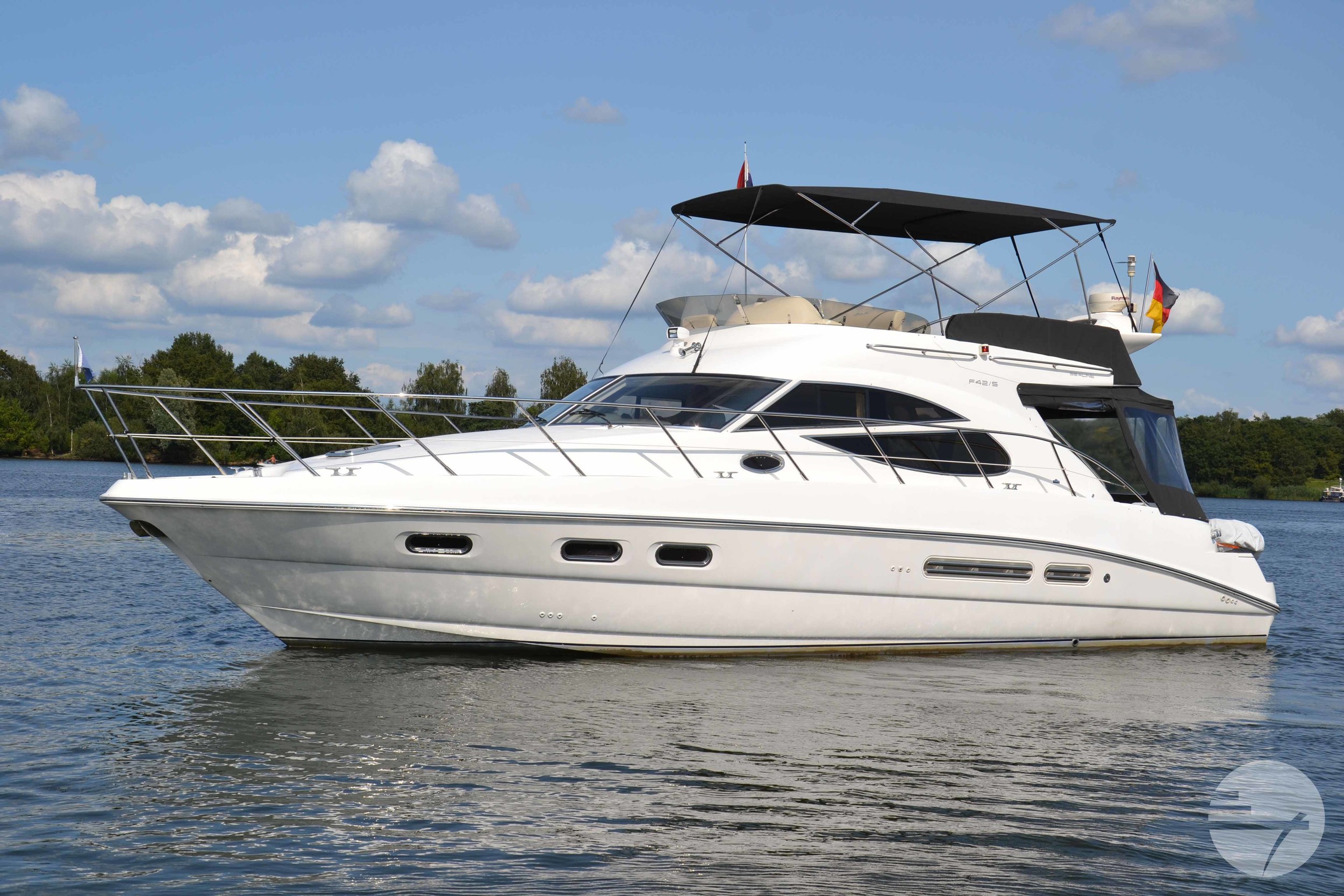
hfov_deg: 37.8
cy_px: 448
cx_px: 672
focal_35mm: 52
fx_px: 1960
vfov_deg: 25.8
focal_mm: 35
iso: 100
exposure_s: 1/400
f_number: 10
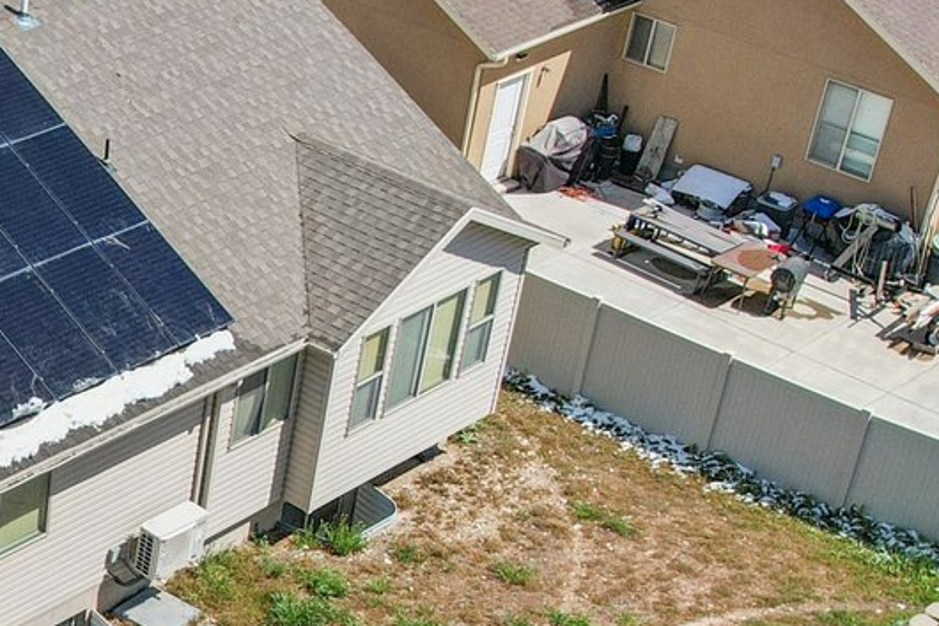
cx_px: -262
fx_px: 2216
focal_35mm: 85
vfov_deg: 15.8
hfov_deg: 21.7
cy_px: 590
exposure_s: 1/3000
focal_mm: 8.4
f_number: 2.8
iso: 150
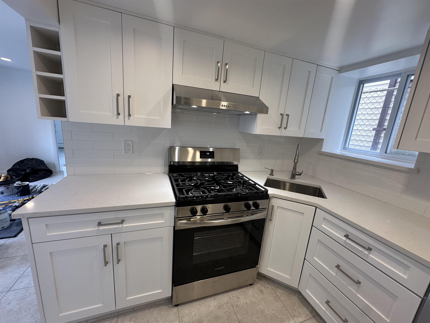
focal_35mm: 14
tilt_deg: -12.0
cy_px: 162
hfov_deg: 102.1
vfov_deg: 85.7
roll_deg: -4.4
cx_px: 215
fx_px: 174
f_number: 2.2
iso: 125
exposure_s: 1/120
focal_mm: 2.22
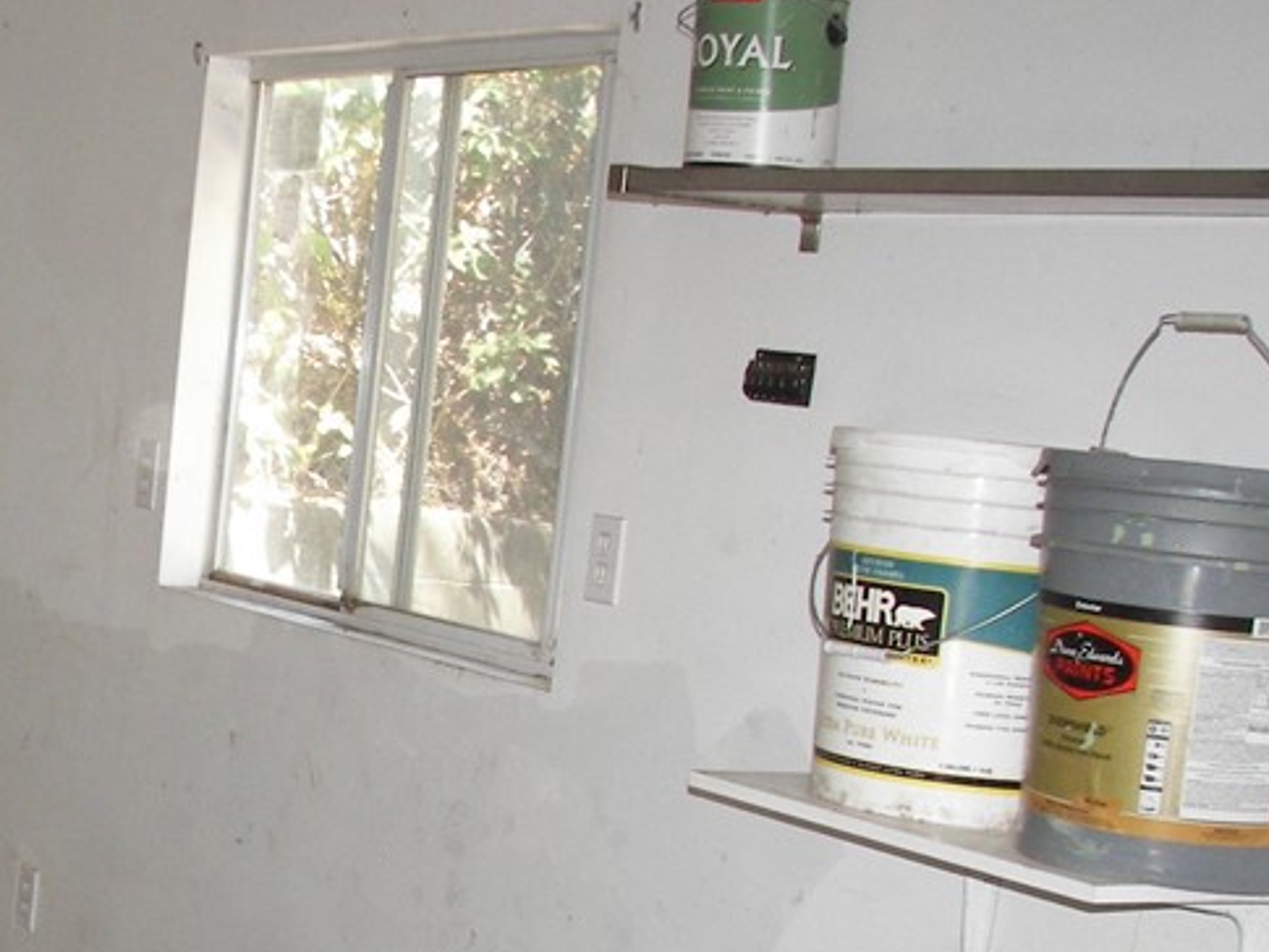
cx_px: -21
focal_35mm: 76
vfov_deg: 19.1
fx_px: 2787
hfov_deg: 24.4
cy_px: 824
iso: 100
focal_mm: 6
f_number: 2.8
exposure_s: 1/30
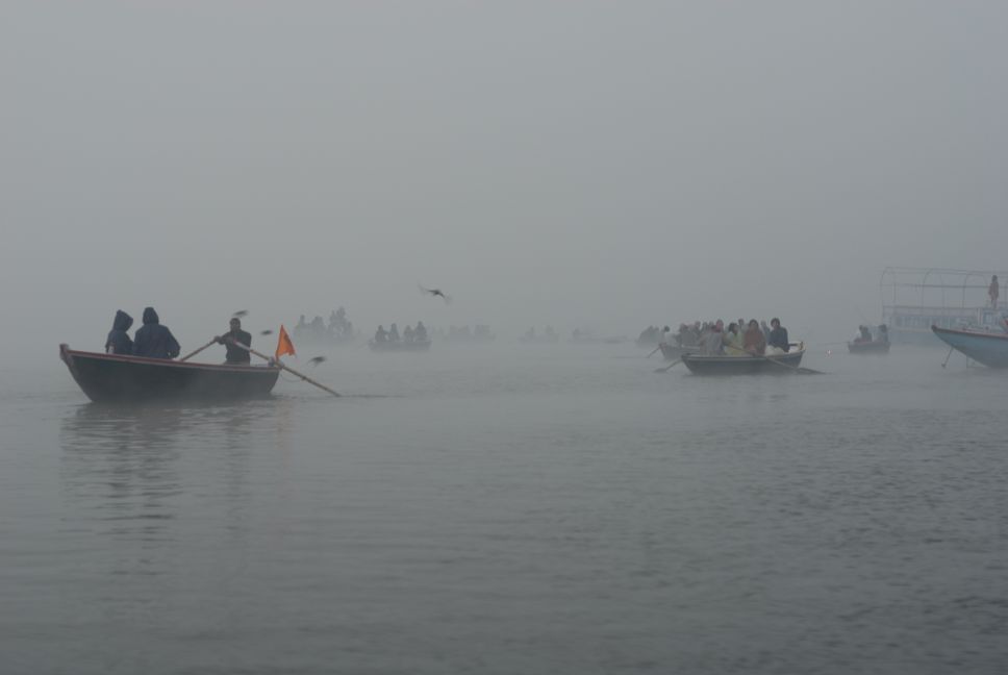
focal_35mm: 75
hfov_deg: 27.0
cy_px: 338
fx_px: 2103
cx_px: 504
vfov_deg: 18.2
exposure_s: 1/40
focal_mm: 50
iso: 100
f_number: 3.5
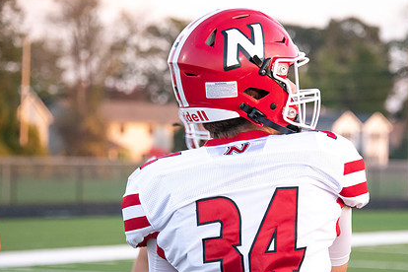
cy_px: 182
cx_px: 247
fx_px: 2142
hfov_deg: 10.9
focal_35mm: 189
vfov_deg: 7.3
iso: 4000
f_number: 5.6
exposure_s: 1/1250
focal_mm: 135
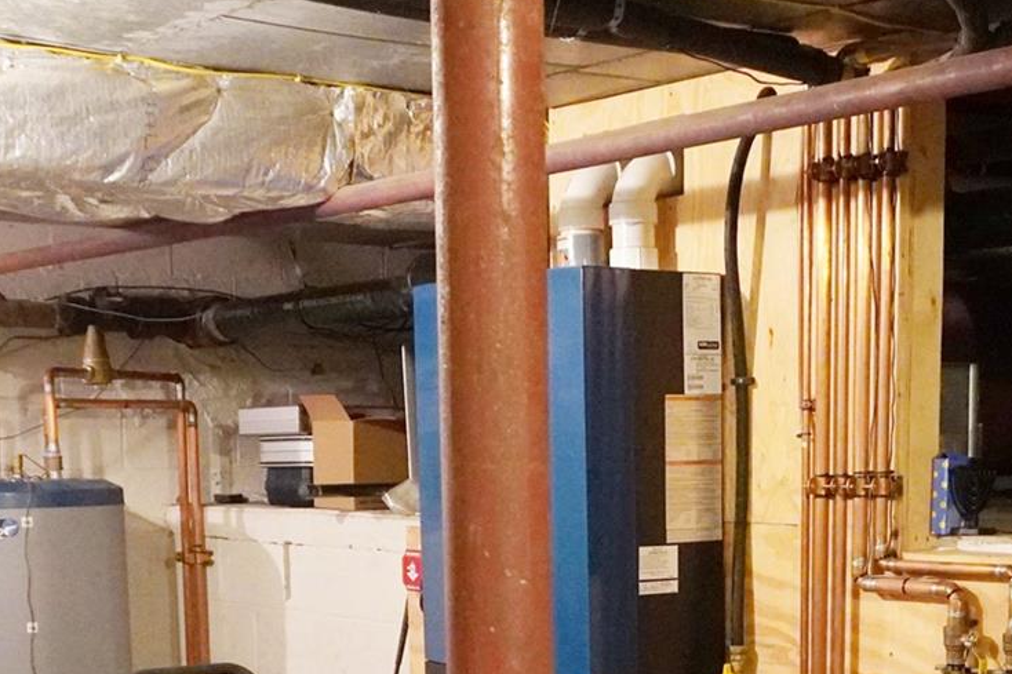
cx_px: 591
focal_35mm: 67
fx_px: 1883
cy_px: 746
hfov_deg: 30.0
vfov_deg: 19.4
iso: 6400
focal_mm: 16
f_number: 3.5
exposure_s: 1/50
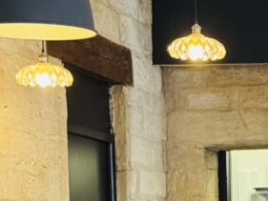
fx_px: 1355
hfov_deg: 10.8
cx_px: 411
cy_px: 350
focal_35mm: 175
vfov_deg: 8.2
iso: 200
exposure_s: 1/33
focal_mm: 6.76
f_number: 1.78
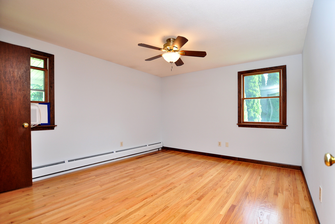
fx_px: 149
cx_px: 172
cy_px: 118
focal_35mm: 16
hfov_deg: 96.7
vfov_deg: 73.7
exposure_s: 1/100
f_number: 3.5
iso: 200
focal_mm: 10
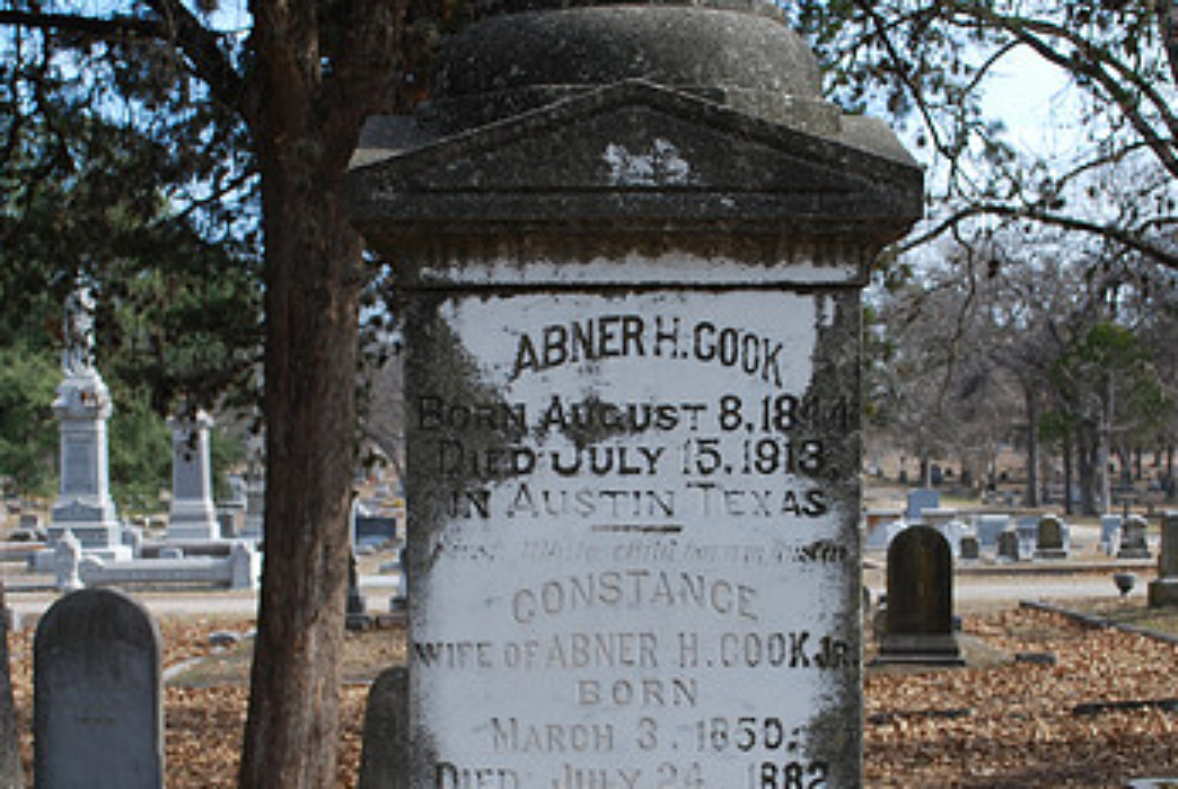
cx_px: 626
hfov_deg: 28.8
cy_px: 535
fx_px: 2293
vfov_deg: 19.4
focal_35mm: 70
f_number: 6.3
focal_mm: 28
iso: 100
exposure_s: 1/160
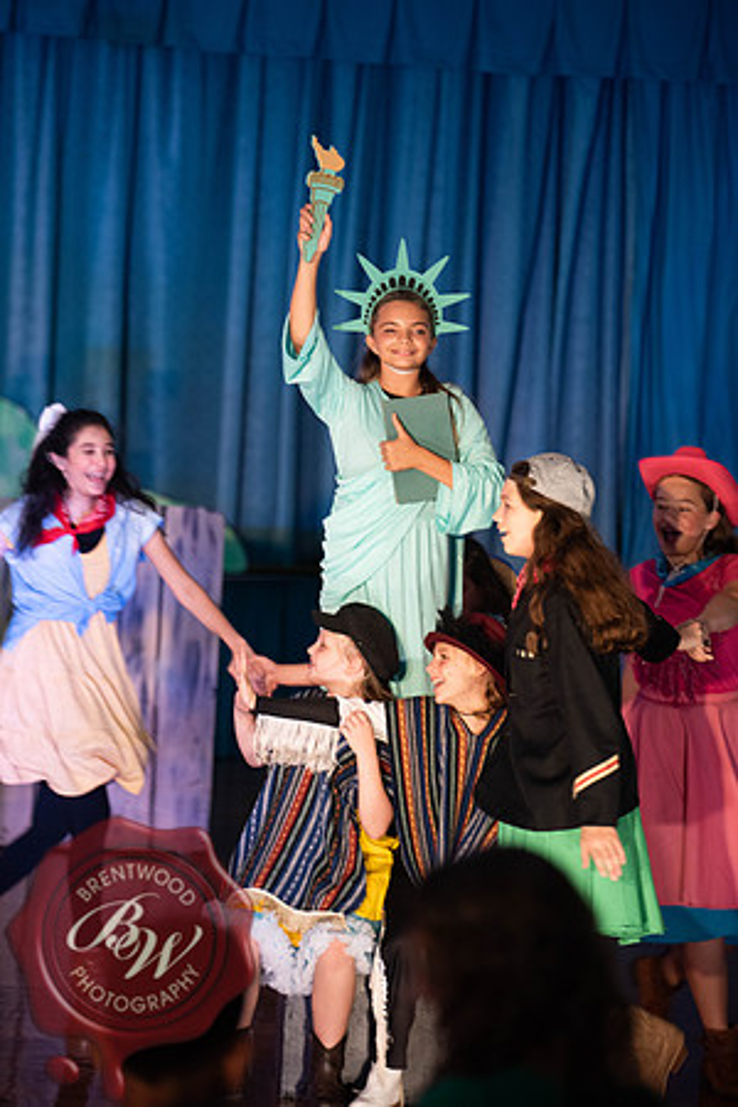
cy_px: 554
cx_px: 369
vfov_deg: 13.7
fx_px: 4612
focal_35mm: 150
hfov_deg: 9.1
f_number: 2.8
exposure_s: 1/160
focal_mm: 150
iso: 1400
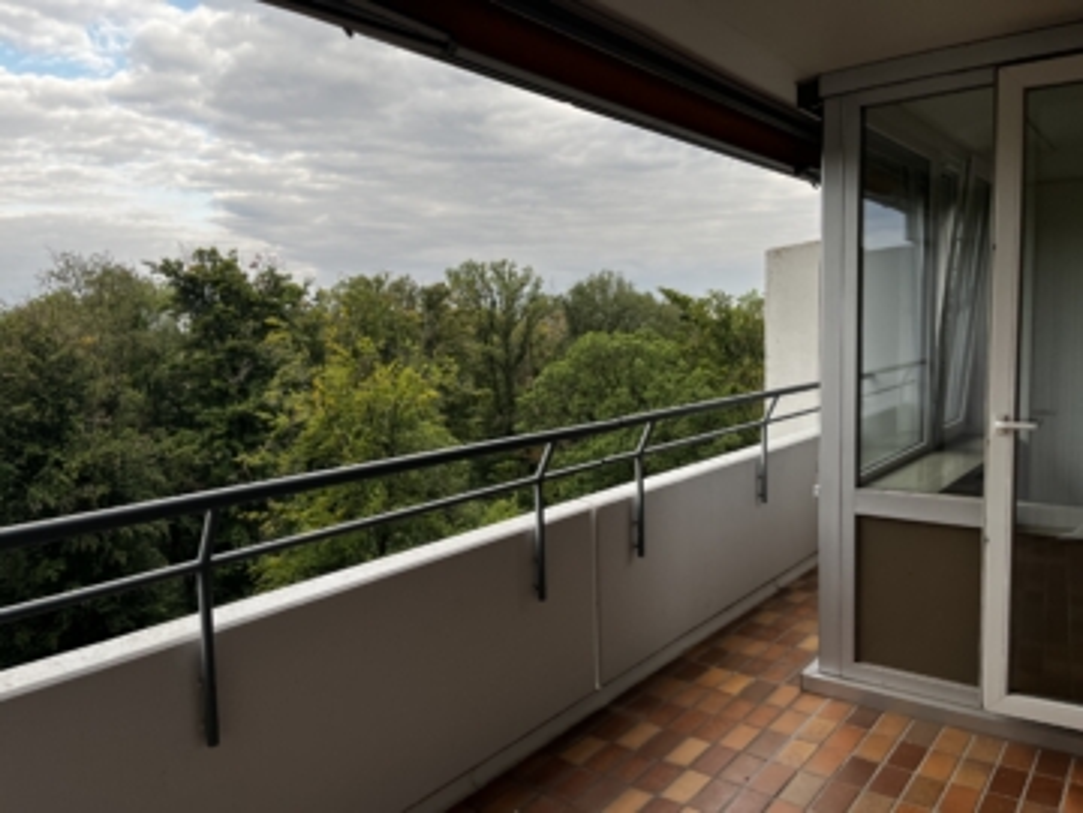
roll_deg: +2.2
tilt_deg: -5.3
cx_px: 542
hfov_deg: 67.3
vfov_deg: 53.1
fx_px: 813
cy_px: 406
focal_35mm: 26
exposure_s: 1/463
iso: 50
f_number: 1.6
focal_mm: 5.1
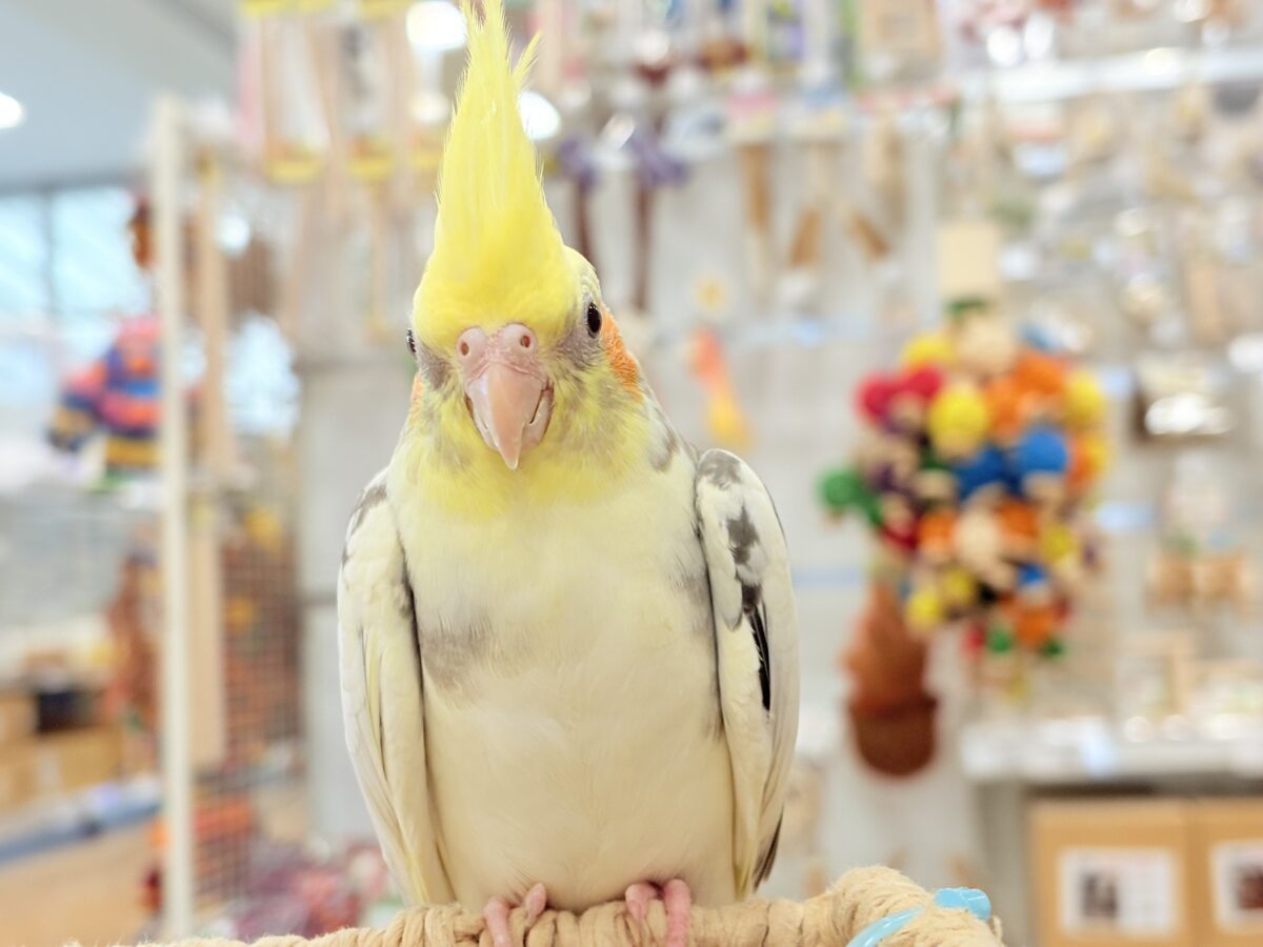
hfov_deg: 36.8
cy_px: 474
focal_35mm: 52
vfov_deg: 28.0
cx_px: 632
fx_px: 1897
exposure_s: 1/100
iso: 100
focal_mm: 5.96
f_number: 1.6
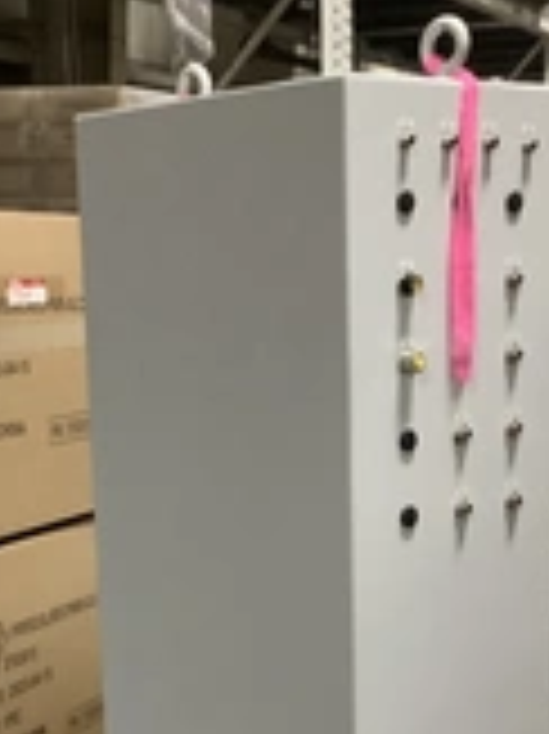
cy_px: 585
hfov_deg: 19.4
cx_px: 270
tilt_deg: -11.9
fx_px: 1609
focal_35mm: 76
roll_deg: +0.2
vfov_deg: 25.2
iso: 400
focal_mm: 3.3
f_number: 2.4
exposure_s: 1/33
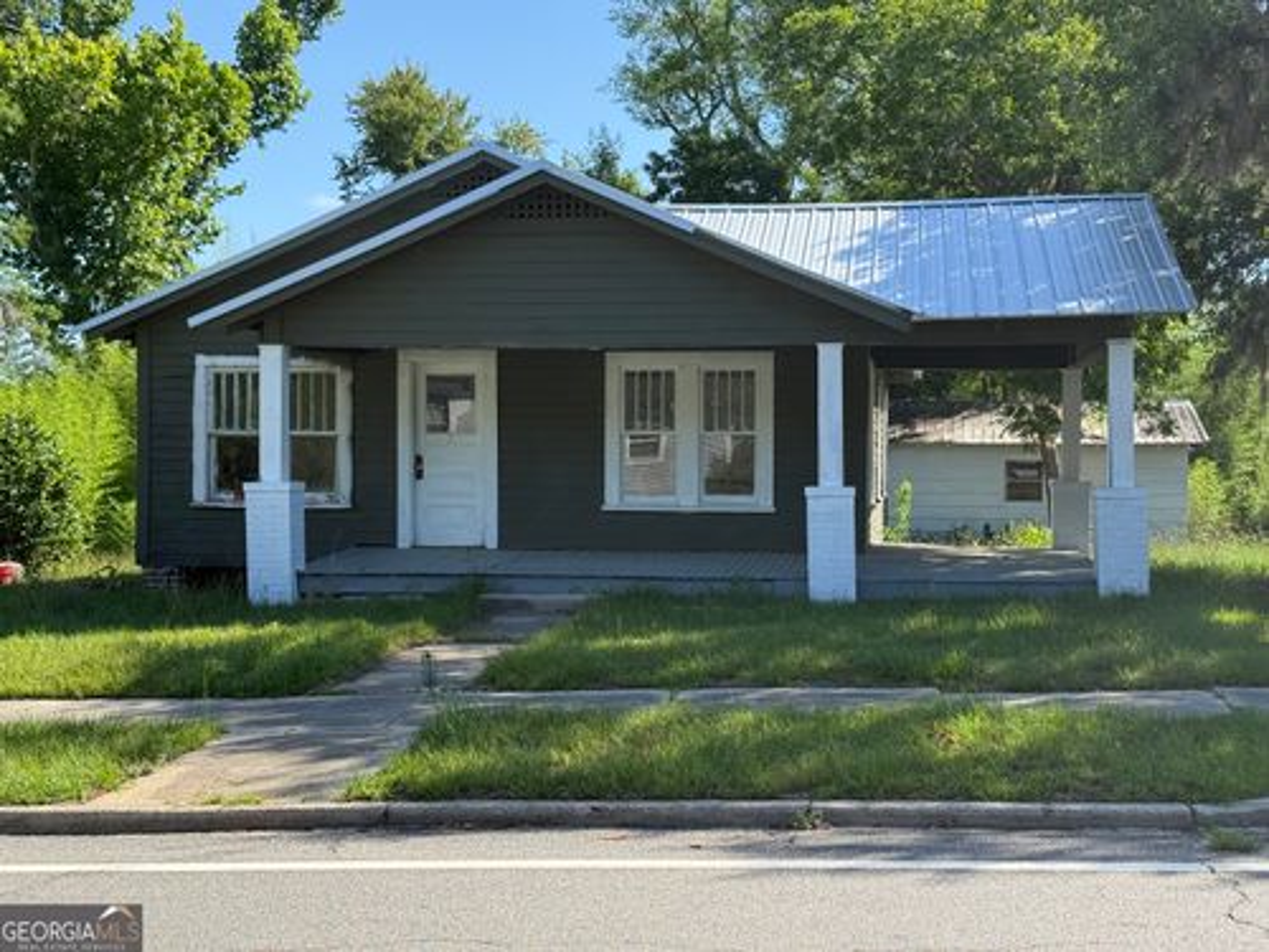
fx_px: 1760
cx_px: 634
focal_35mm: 48
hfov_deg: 39.7
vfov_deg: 30.3
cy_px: 476
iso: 100
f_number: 1.78
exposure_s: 1/1931
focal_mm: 6.76
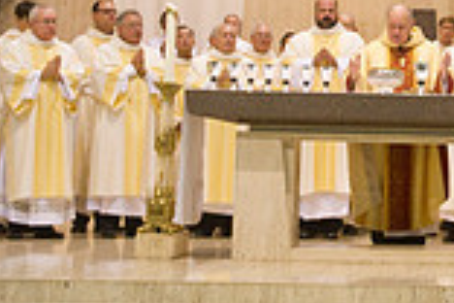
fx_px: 1501
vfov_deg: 11.4
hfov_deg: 16.7
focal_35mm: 119
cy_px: -9
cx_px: 492
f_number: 2.8
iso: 2000
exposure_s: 1/160
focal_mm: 32
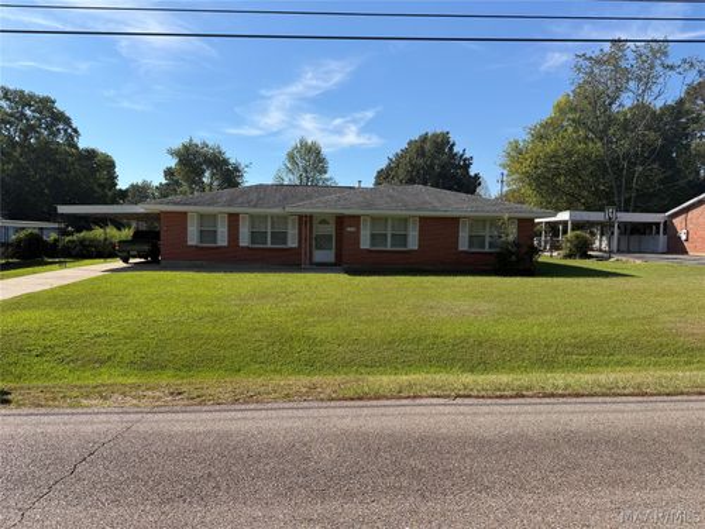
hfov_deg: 71.6
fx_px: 489
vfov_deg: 56.8
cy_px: 264
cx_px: 352
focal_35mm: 24
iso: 80
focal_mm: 6.76
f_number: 1.78
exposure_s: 1/3953
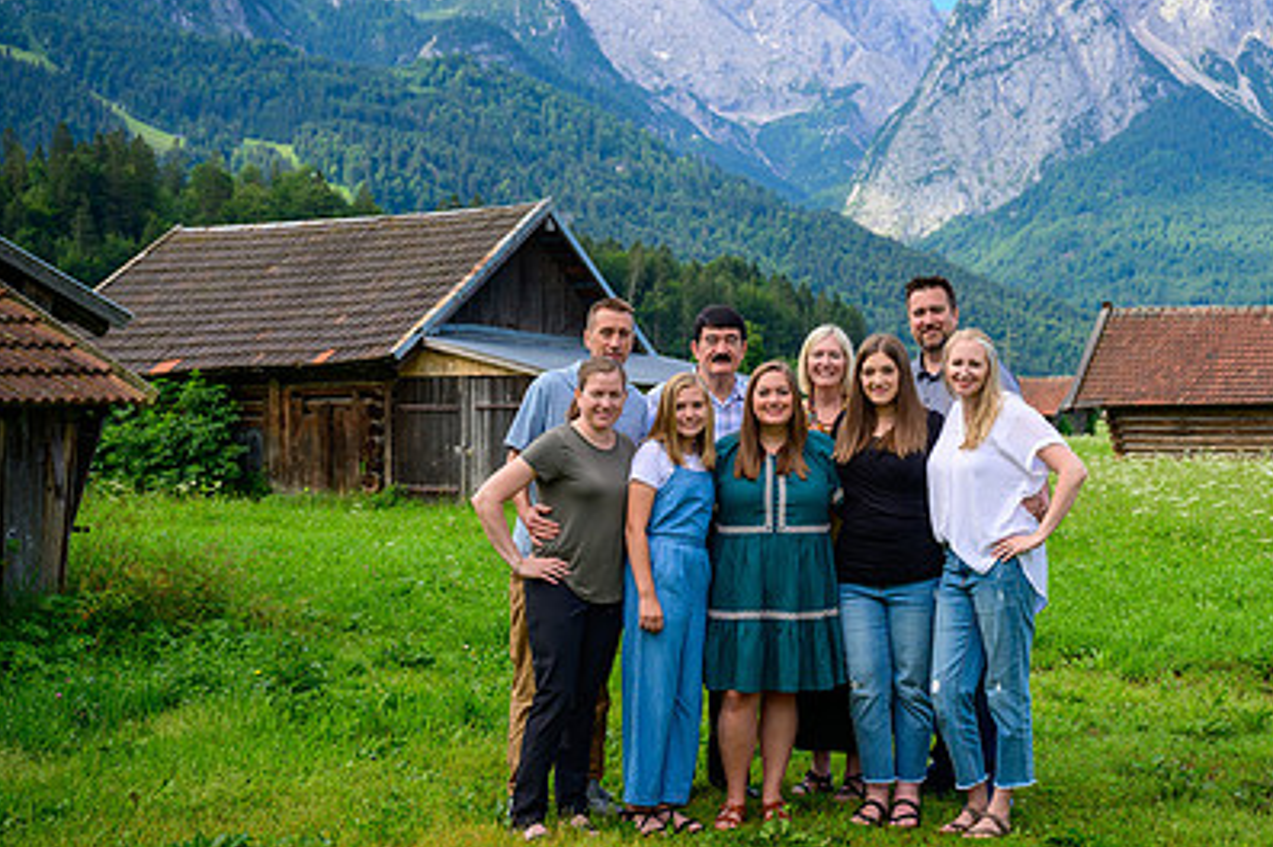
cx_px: 853
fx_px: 1908
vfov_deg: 25.0
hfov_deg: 36.5
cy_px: 363
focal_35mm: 54
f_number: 4
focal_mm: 37
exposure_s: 1/800
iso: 125
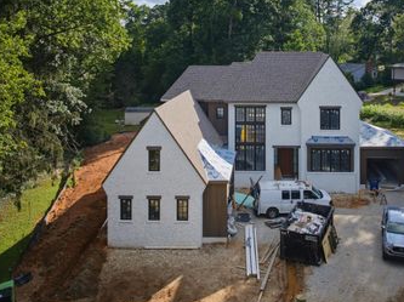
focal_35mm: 36
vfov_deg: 38.8
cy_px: 86
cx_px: 254
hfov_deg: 50.9
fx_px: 420
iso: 400
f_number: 2.8
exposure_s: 1/2000
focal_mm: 12.3
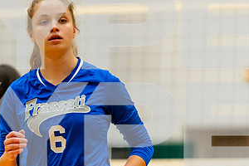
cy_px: 127
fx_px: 2677
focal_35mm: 387
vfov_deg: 3.6
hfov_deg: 5.3
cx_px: 68
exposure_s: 1/2500
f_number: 2.8
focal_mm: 200
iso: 2500
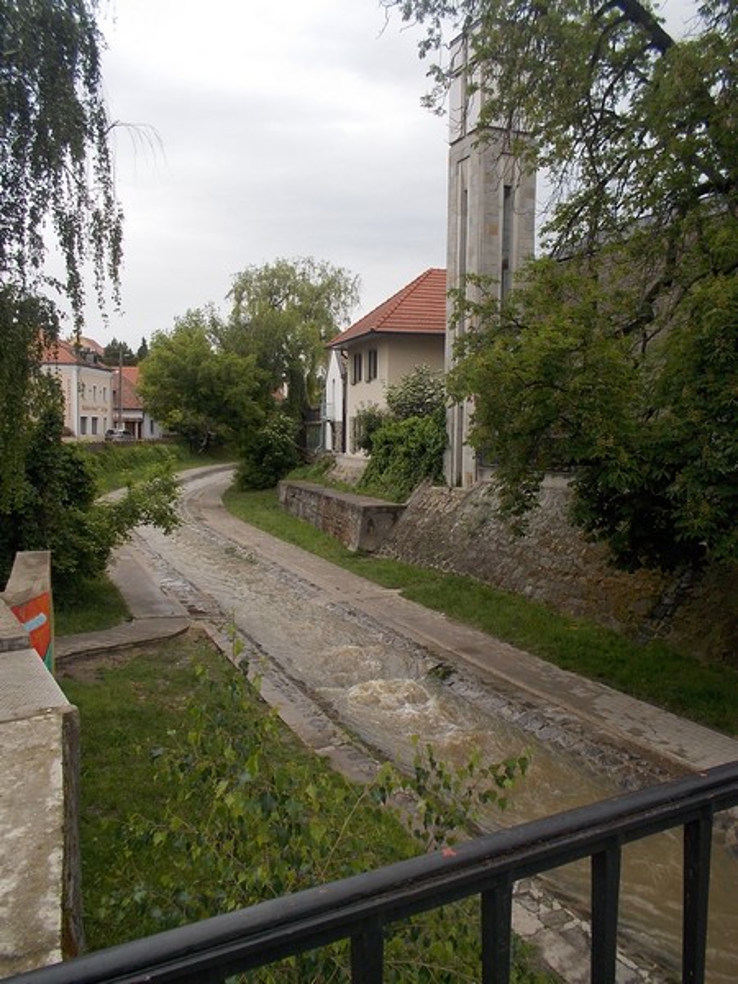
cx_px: 369
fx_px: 824
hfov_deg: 48.2
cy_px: 492
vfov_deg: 61.7
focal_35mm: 29
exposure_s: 1/320
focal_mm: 4.1
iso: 80
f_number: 3.3
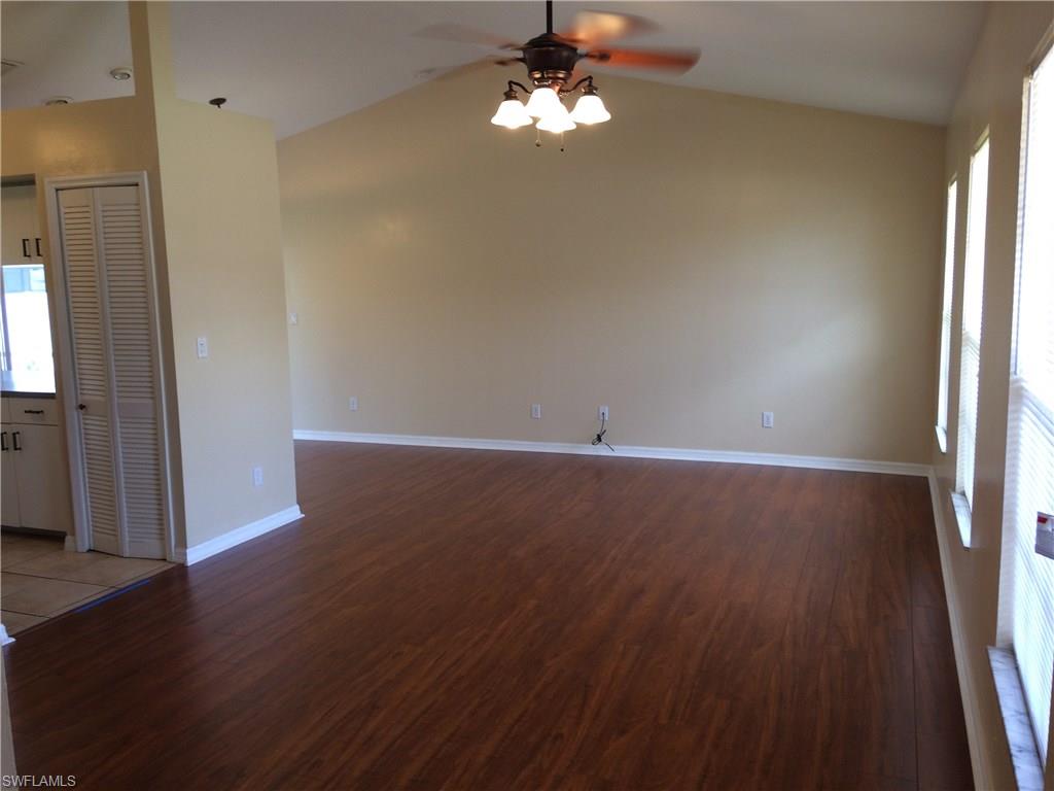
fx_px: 883
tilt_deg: -9.4
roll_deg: +1.3
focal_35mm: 29
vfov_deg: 48.2
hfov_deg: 61.7
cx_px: 527
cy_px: 396
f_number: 2.2
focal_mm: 4.15
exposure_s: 1/30
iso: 40
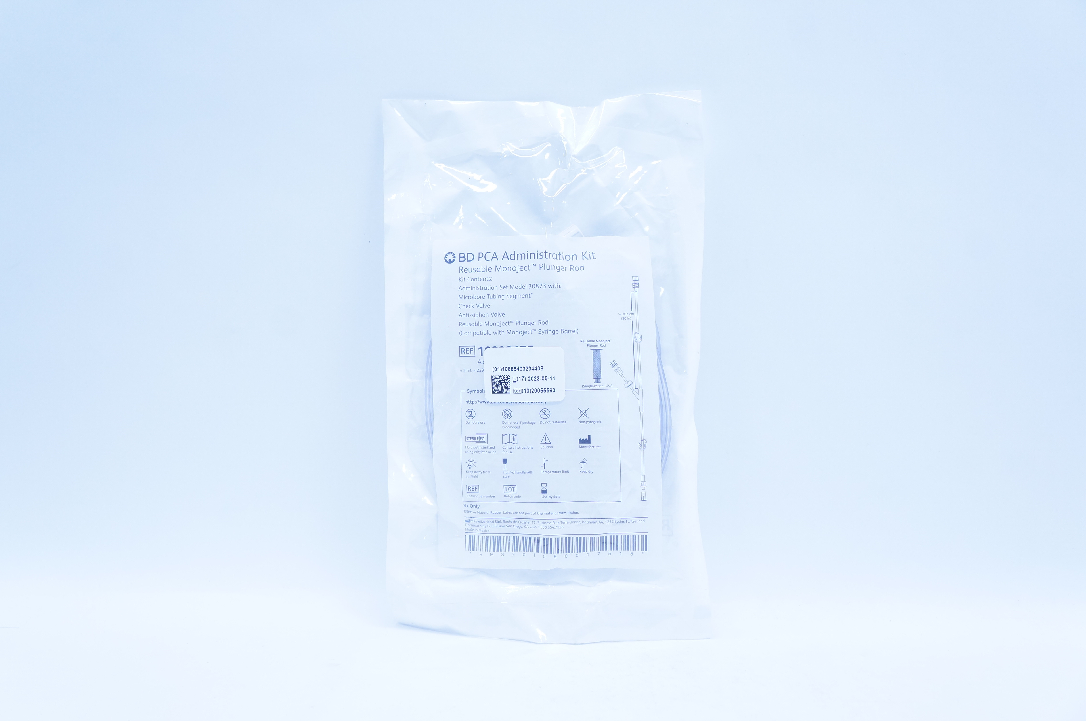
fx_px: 1130
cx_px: 543
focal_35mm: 38
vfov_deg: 35.4
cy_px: 360
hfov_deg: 51.3
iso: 800
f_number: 5.6
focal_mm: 25
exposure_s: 1/125
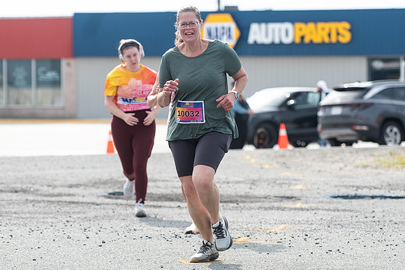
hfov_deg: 9.9
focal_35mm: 208
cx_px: 202
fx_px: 2339
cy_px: 142
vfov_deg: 6.6
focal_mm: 120
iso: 250
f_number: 4.5
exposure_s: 1/1600
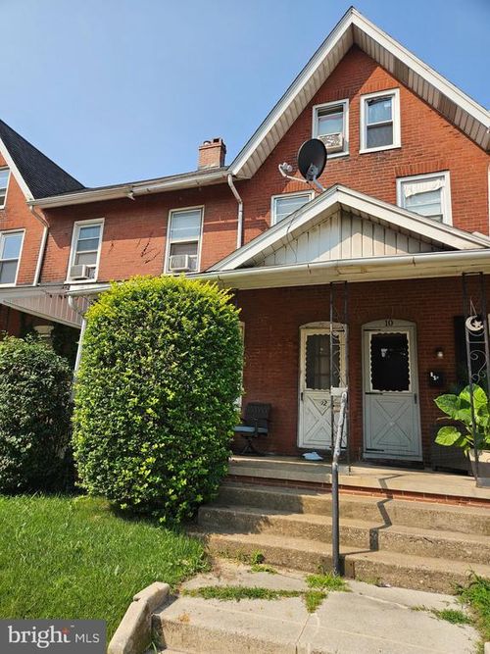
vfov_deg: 73.9
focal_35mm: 23
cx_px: 245
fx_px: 434
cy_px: 327
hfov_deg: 58.9
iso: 25
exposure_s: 1/1387
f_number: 1.8
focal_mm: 5.4
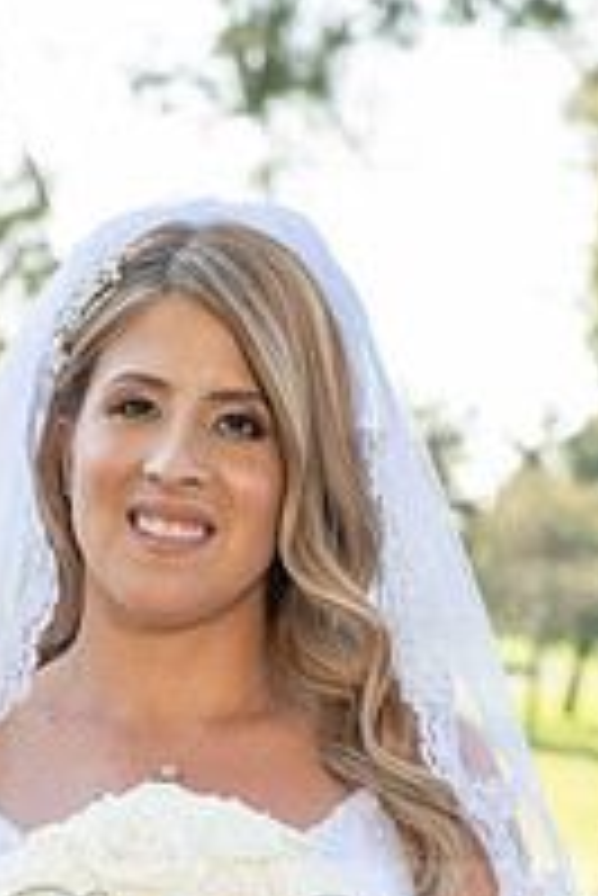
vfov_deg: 12.8
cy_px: 968
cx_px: 297
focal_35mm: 158
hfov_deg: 8.7
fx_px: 3930
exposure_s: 1/250
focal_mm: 70
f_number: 5
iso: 200
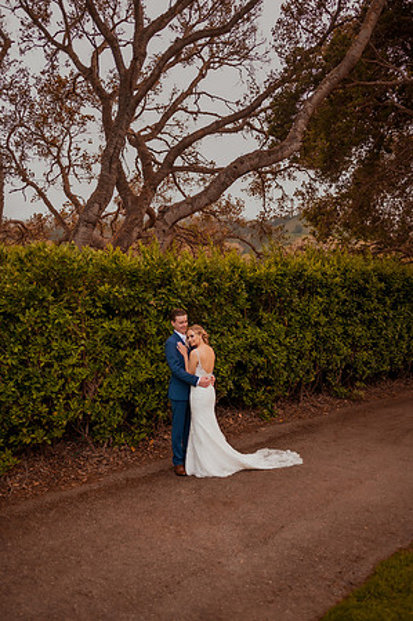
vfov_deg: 65.5
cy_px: 310
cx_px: 206
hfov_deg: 46.3
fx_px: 483
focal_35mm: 28
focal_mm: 28
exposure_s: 1/640
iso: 500
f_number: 2.8
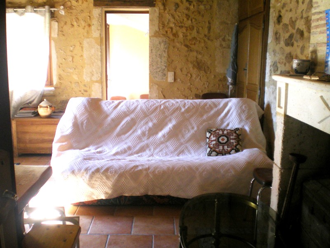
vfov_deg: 37.7
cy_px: 124
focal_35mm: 38
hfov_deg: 49.0
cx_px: 165
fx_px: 362
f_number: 3.1
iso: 160
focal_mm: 6.3
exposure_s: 1/50
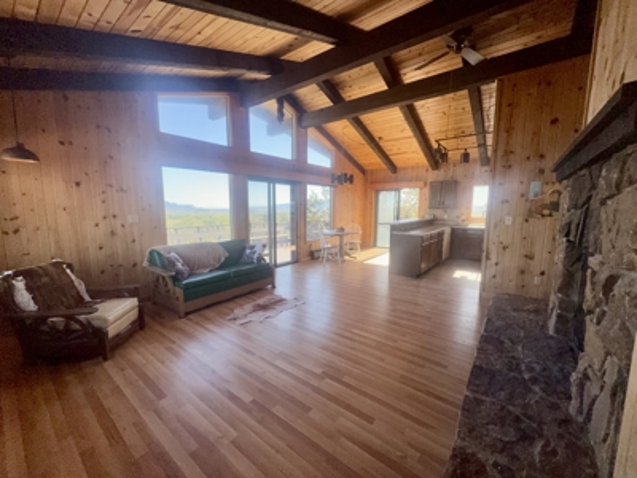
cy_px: 239
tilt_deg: -7.3
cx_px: 318
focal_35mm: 14
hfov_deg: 102.1
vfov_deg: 85.7
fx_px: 258
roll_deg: -0.3
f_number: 2.2
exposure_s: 1/321
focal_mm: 2.22
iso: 64
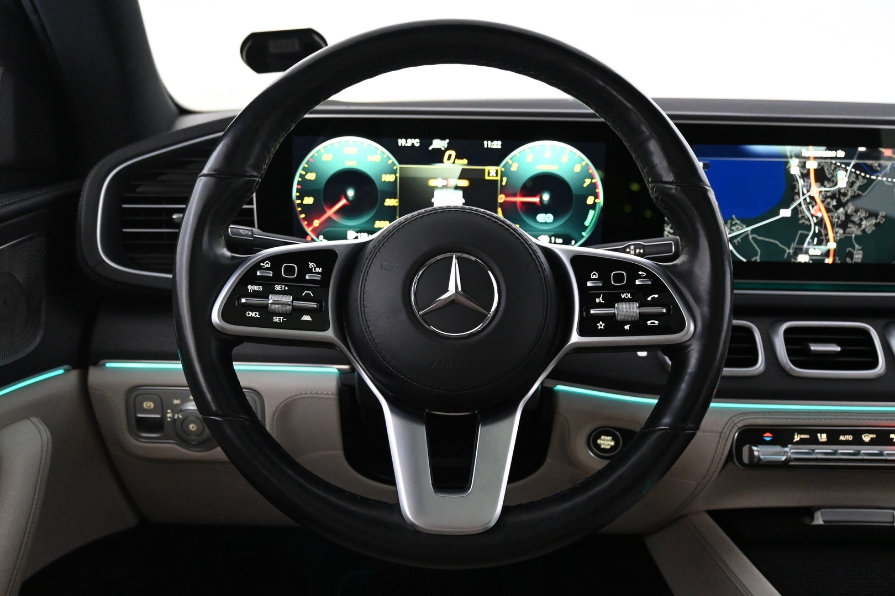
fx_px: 802
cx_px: 448
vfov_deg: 40.8
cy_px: 298
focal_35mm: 32
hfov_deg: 58.3
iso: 5000
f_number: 4
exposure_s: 1/30
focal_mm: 21.5
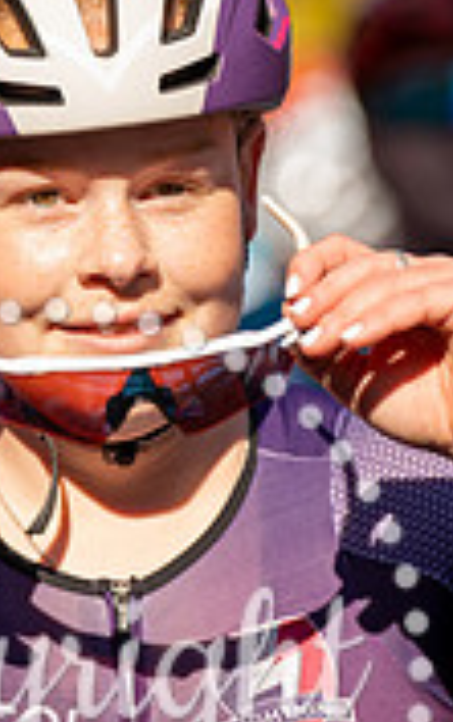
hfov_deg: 3.8
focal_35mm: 349
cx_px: 127
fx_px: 6877
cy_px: 334
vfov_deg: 6.0
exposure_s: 1/1000
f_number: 2.8
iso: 100
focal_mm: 135
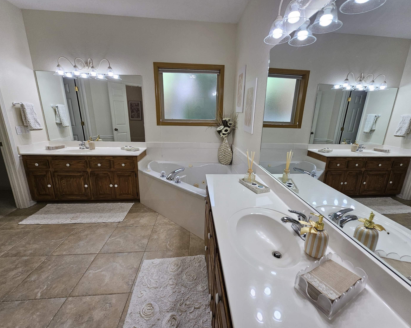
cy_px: 161
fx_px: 170
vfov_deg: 88.0
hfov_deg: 100.7
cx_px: 213
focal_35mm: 14
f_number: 2.2
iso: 64
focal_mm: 2.2
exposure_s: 1/60
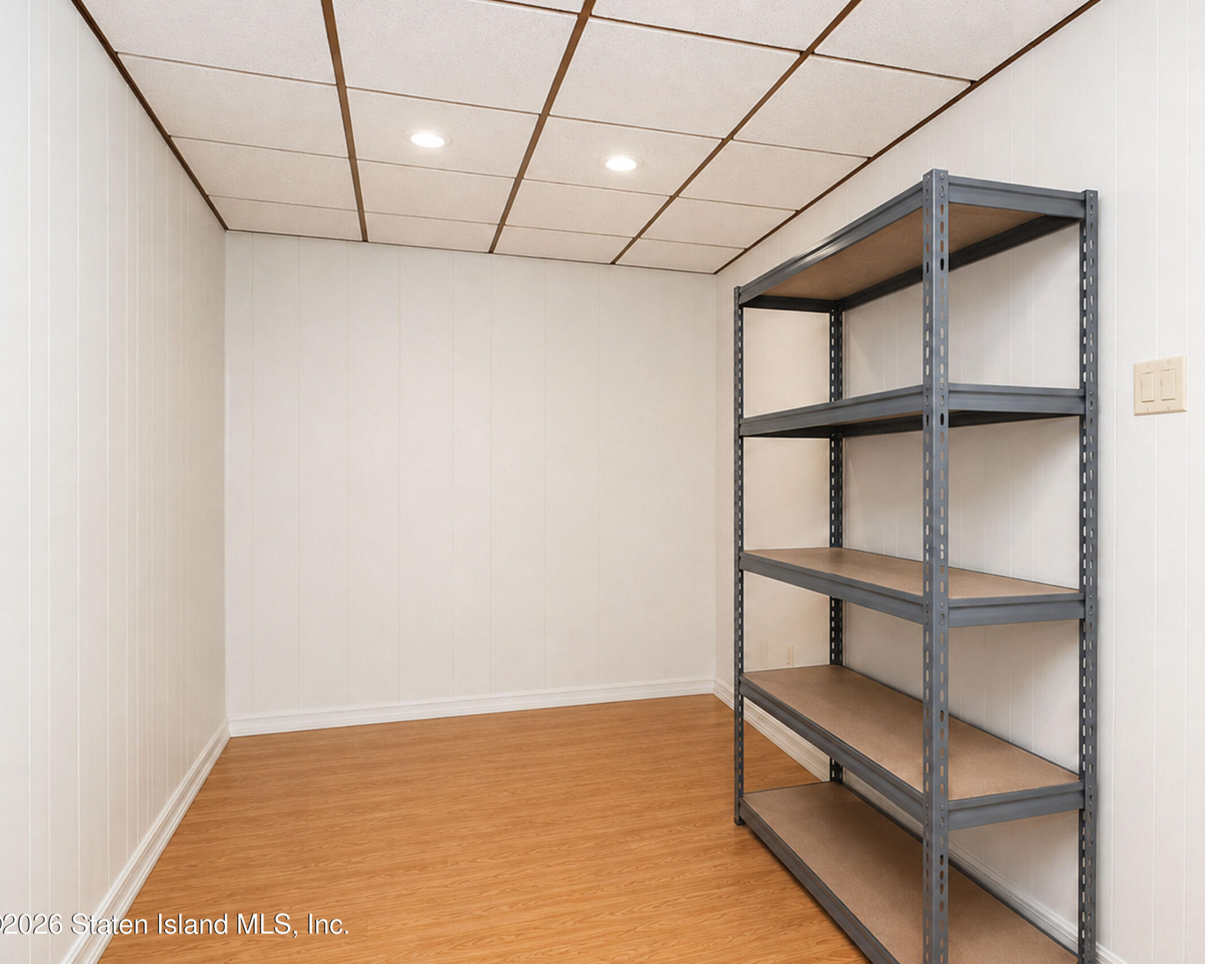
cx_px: 708
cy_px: 483
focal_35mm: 17
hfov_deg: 88.8
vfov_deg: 77.0
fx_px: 606
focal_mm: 10
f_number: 8
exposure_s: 1/60
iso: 1600
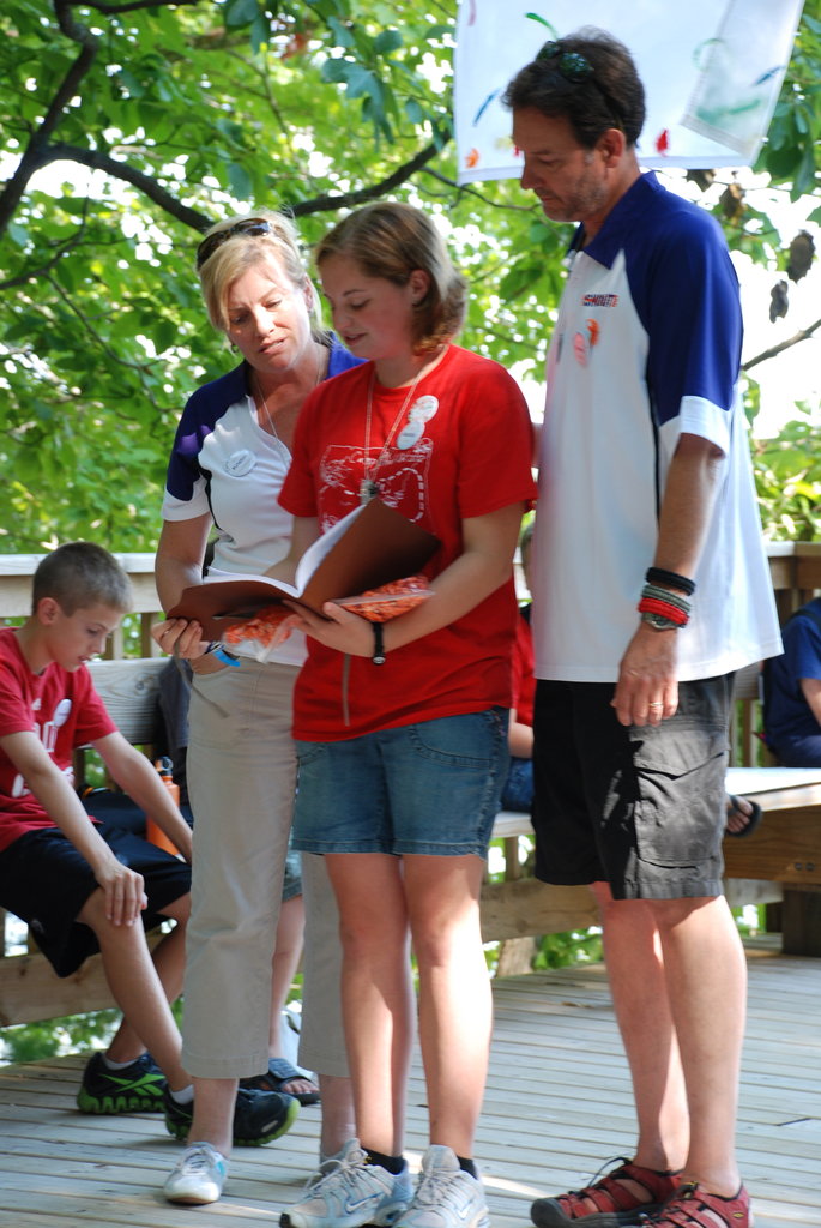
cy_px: 614
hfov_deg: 12.2
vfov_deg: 18.2
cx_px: 410
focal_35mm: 112
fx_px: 3839
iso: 200
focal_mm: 75
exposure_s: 1/30
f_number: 5.6
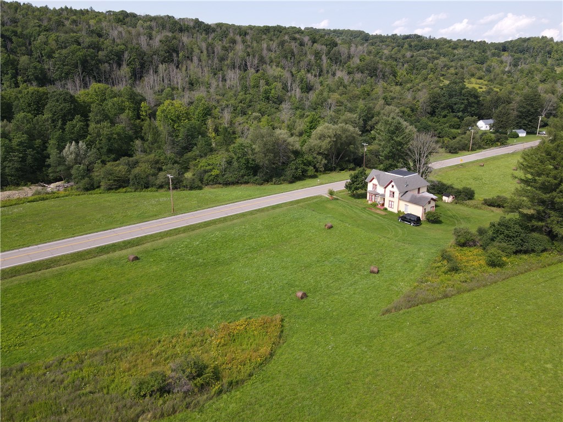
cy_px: 211
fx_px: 390
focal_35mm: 24
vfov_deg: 56.8
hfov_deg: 71.6
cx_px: 282
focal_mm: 4.5
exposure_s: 1/400
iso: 100
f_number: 2.8
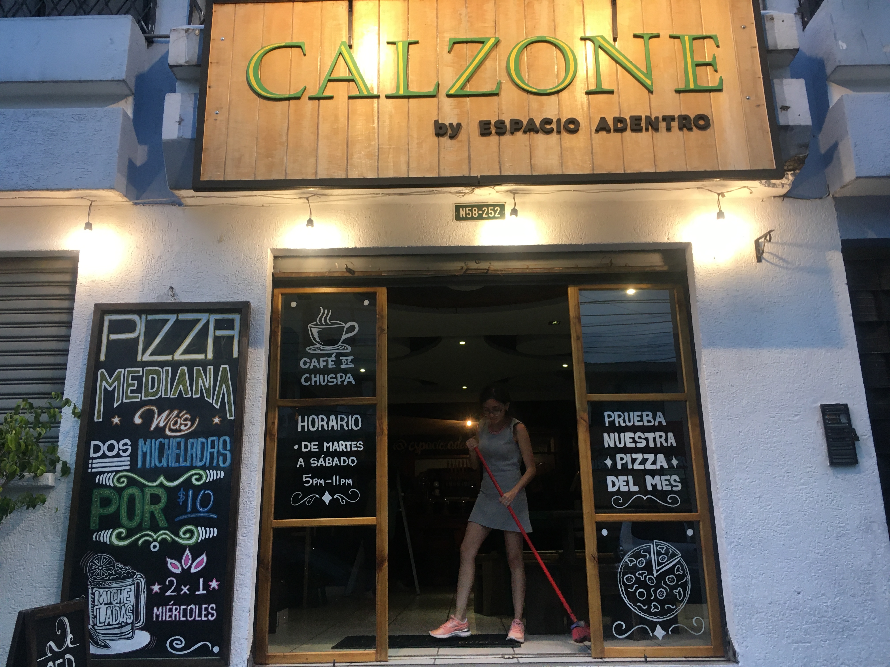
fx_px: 746
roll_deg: +1.2
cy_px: 334
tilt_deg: +14.0
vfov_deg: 48.2
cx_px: 445
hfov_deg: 61.7
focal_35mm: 29
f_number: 2.2
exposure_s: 1/30
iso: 40
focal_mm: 4.15
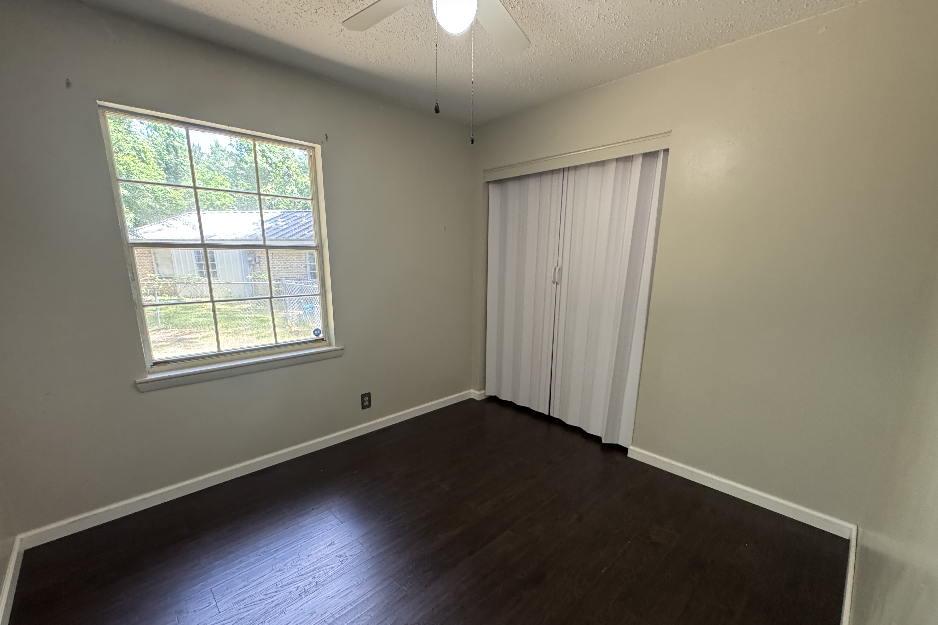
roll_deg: -1.3
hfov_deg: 100.4
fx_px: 391
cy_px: 349
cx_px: 461
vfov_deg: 77.0
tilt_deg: -14.2
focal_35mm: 15
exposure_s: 1/99
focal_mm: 2.22
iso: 320
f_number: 2.2
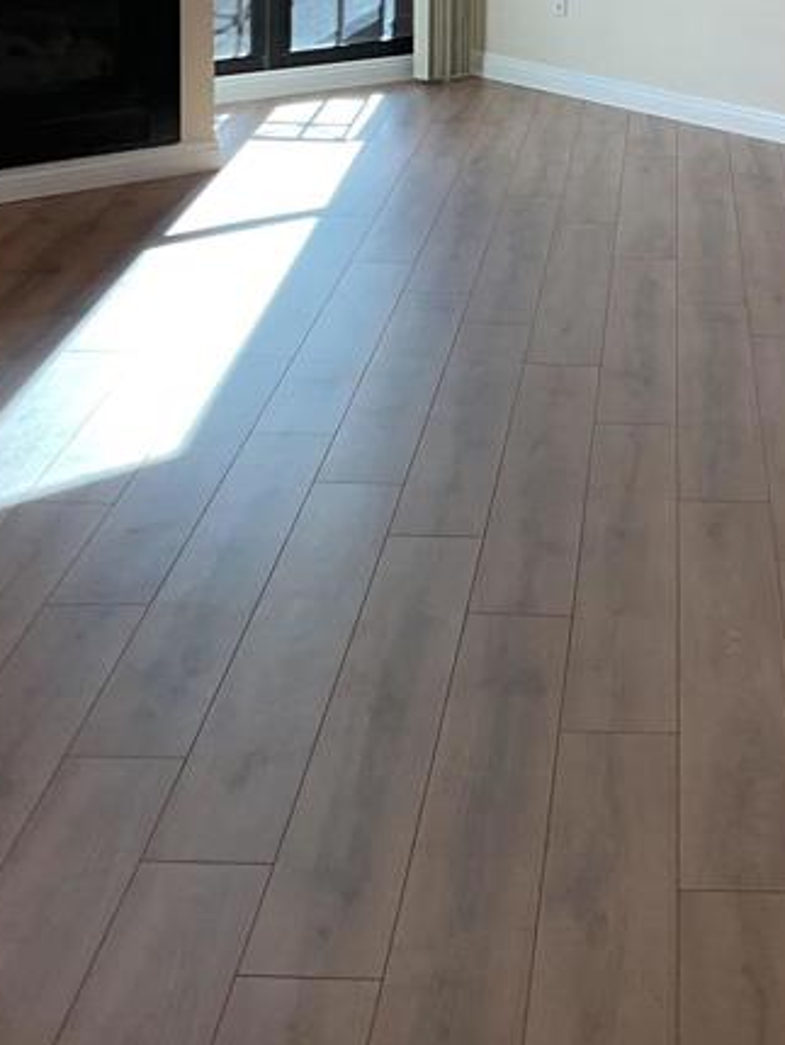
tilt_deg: -8.9
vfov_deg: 26.4
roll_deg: -0.2
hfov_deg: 21.1
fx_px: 2084
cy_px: -41
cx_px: 625
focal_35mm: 69
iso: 20
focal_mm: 3
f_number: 1.8
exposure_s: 1/120
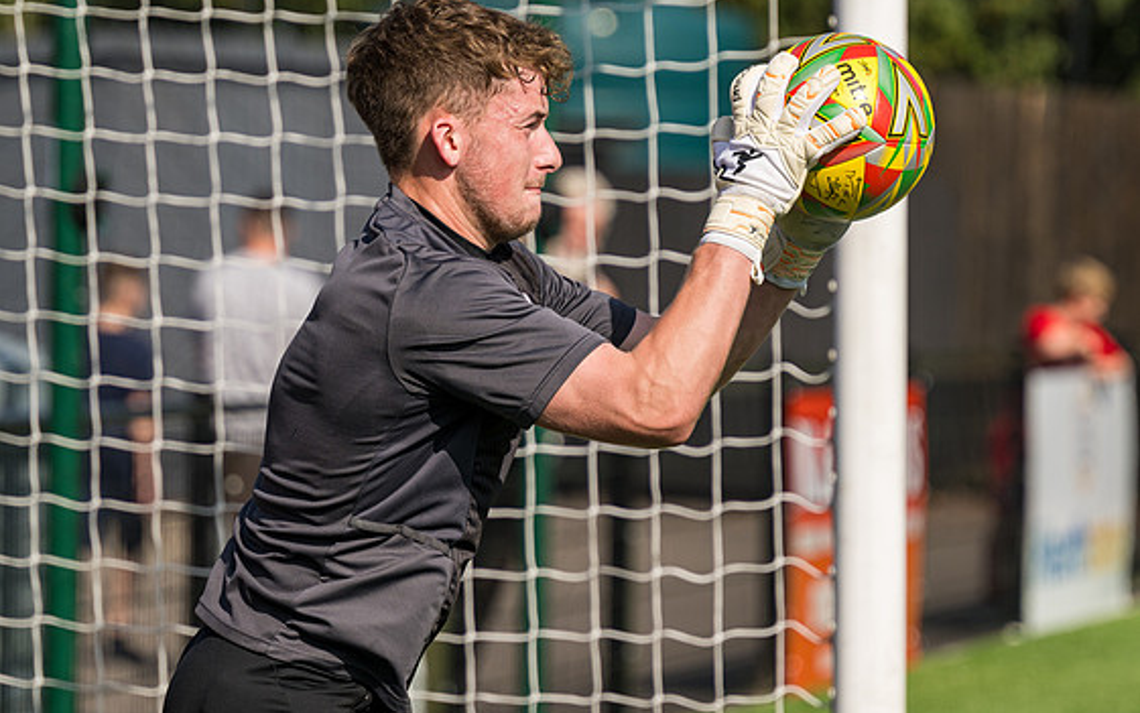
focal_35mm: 276
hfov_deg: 7.6
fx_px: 8578
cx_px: 593
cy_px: 336
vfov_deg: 4.8
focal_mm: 185
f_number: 4
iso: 200
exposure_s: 1/2000
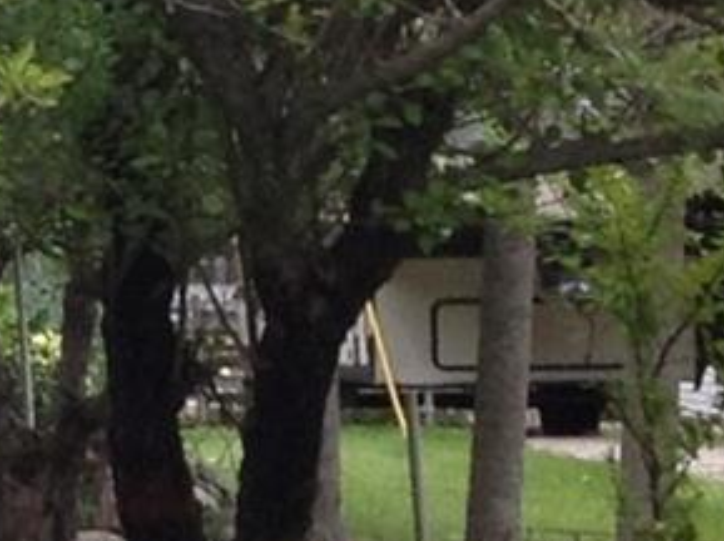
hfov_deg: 7.0
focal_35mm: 248
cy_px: -71
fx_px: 5181
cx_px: -1641
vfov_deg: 6.0
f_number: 2.4
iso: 50
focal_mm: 4.28
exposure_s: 1/124
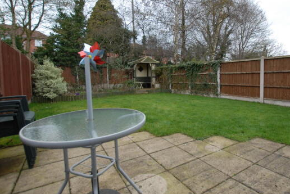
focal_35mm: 19
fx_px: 153
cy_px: 85
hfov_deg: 86.4
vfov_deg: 64.4
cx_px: 164
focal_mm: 10
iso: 100
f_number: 4
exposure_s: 1/60
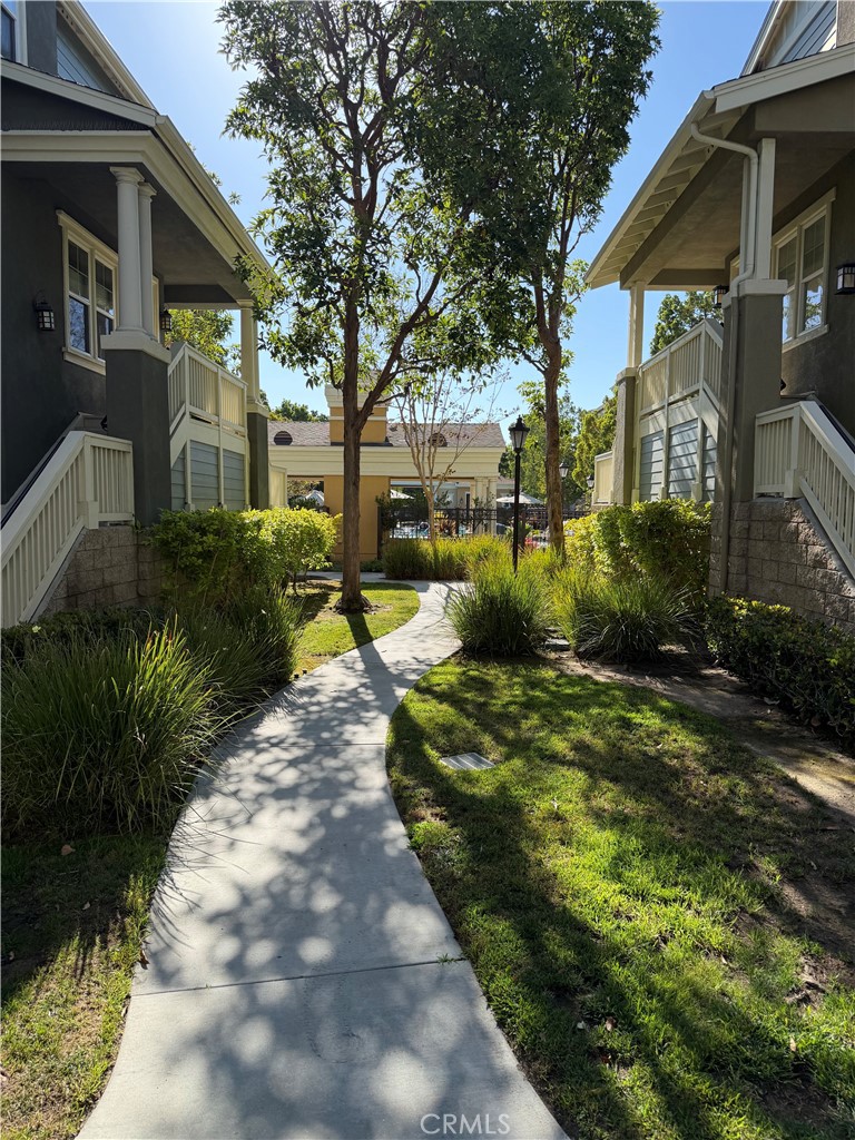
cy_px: 570
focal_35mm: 24
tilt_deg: -4.7
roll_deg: -0.4
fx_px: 790
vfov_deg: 71.6
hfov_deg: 56.8
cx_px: 428
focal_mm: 6.76
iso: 100
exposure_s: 1/2370
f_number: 1.78
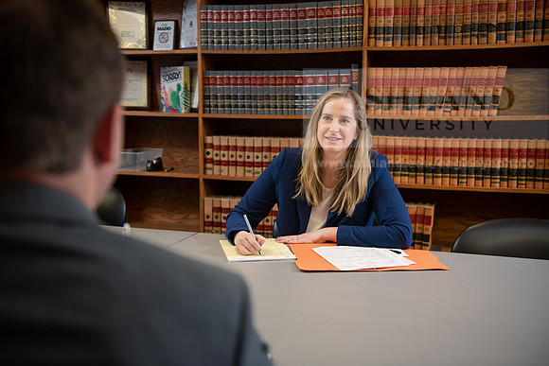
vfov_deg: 30.5
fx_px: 671
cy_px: 183
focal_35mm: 44
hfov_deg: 44.5
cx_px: 274
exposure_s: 1/160
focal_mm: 44
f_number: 3.2
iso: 800
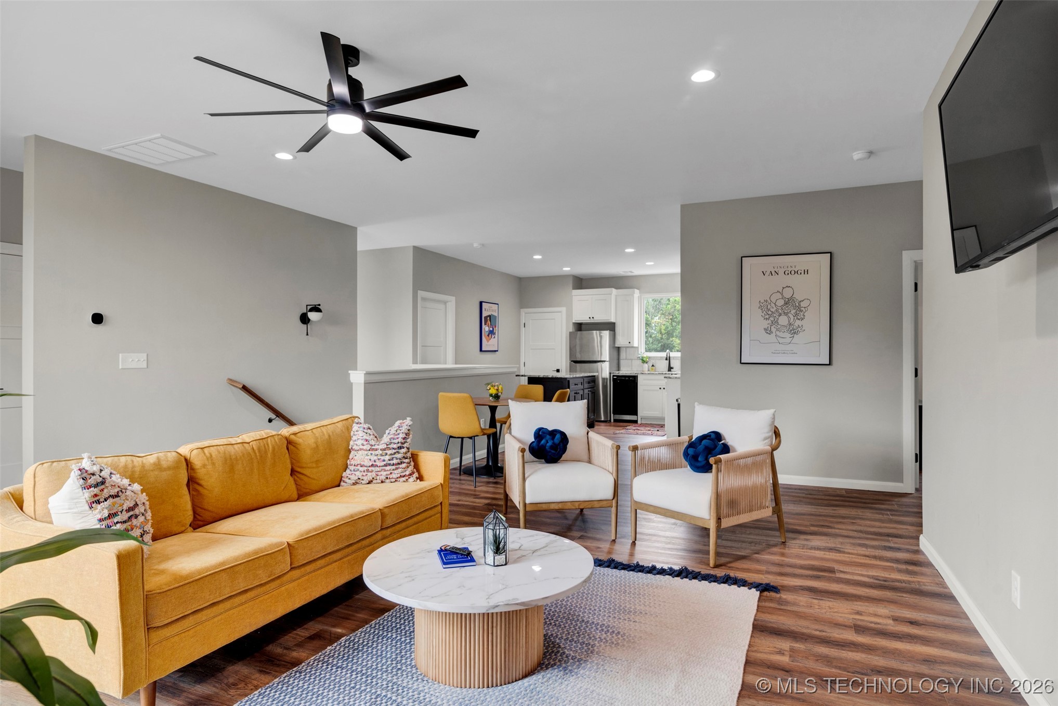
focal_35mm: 20
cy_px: 353
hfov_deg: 84.0
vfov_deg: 62.0
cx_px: 529
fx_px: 588
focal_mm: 20
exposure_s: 1/30
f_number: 7.1
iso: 400
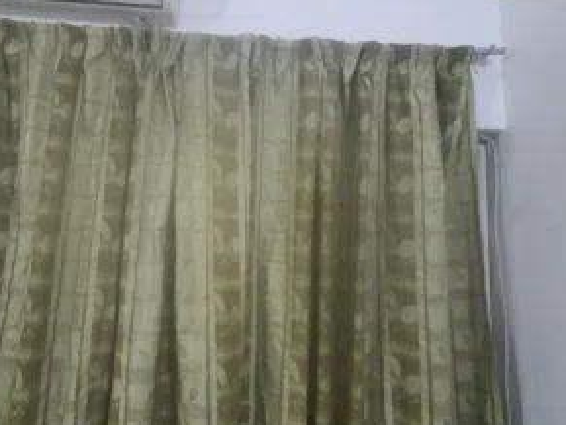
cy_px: 212
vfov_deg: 71.6
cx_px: 249
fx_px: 294
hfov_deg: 87.3
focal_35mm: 18
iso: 800
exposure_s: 1/33
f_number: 2.2
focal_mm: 1.8
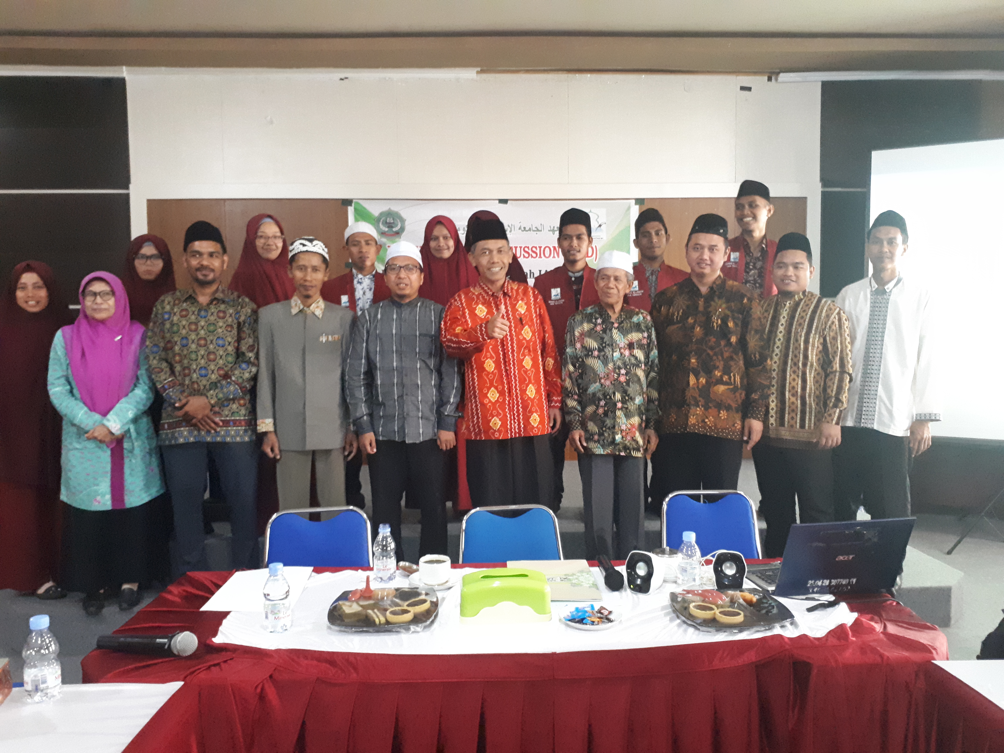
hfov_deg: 65.3
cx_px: 502
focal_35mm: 27
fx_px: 783
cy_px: 376
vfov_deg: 51.4
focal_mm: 3.6
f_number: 1.9
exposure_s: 1/17
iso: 640
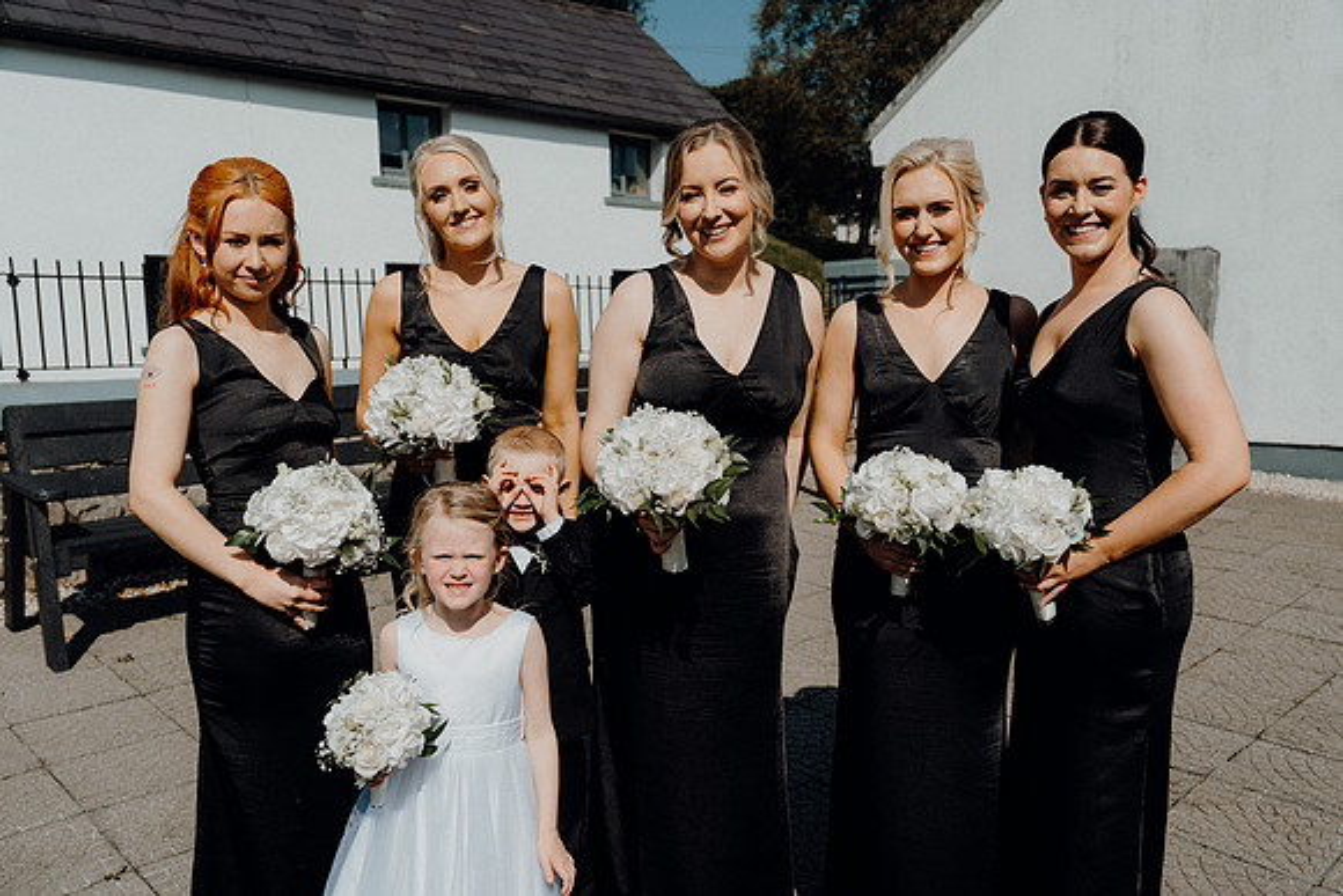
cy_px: 448
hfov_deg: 61.9
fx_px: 1120
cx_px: 672
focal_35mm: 30
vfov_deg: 43.6
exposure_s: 1/3200
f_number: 3.5
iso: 125
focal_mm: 30
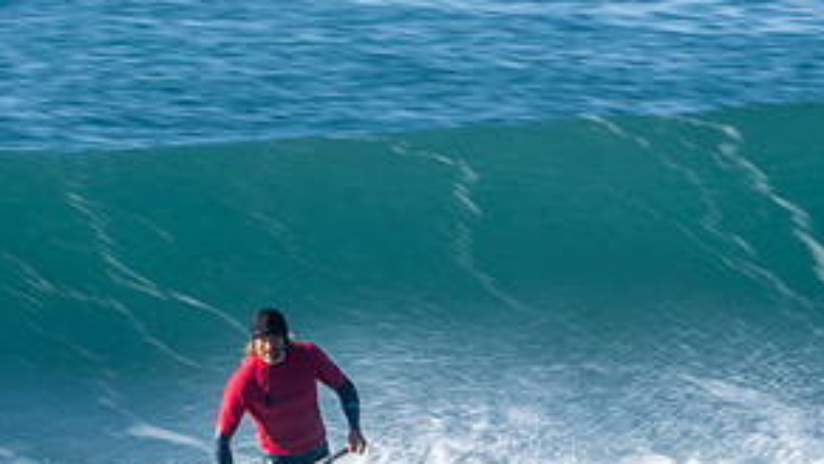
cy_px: 485
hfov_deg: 1.4
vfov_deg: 0.8
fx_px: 34253
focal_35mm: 1567
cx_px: 320
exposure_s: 1/30
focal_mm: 500
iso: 100
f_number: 20
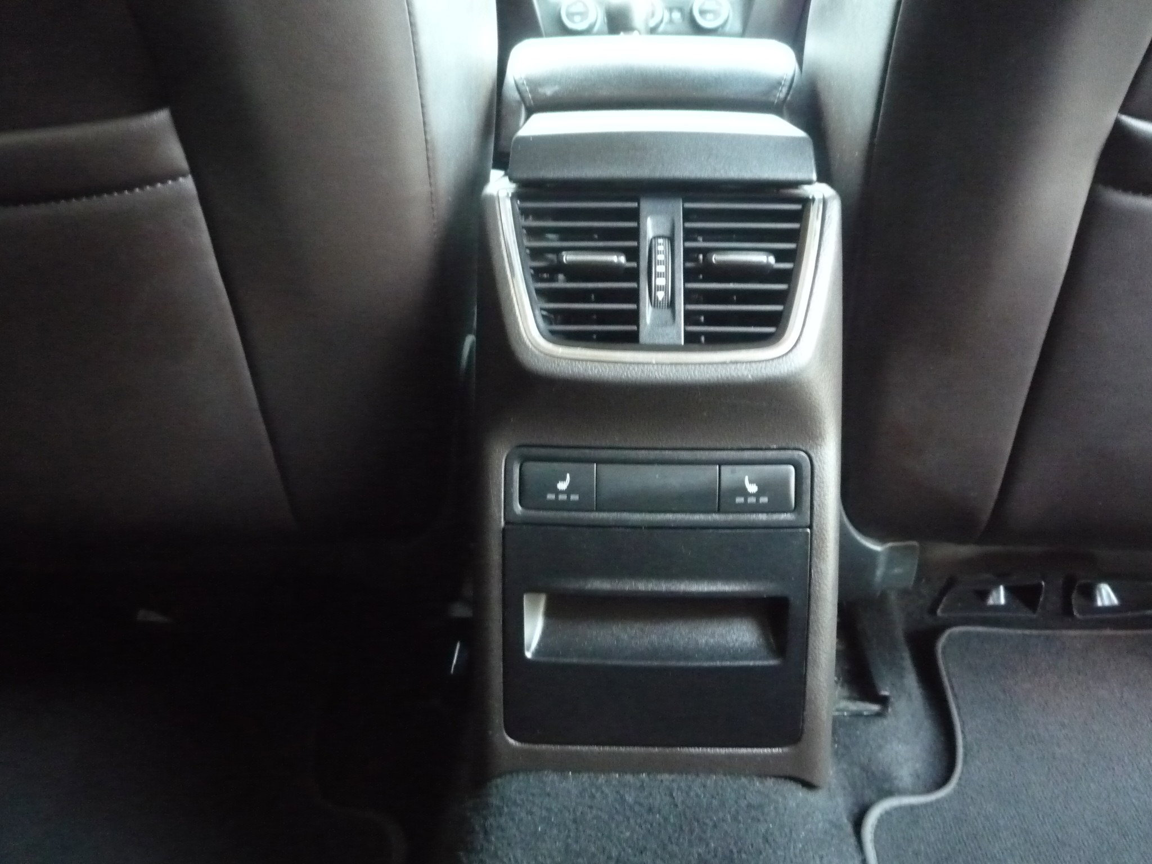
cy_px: 432
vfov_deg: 46.8
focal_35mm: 30
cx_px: 576
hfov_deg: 60.0
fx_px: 998
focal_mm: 5.2
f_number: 3.3
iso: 800
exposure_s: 1/8
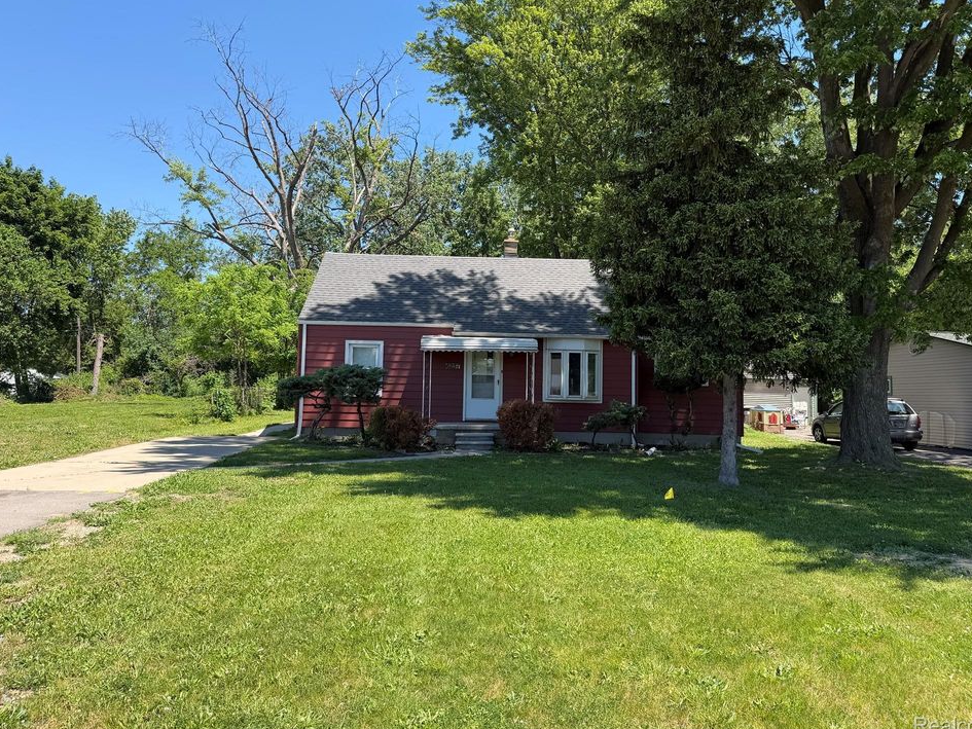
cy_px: 345
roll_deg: -0.4
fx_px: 730
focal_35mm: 26
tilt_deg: +4.7
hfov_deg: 67.3
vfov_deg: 53.0
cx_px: 489
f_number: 1.78
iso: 80
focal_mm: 6.76
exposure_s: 1/1949
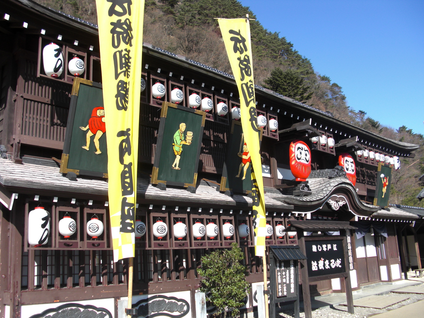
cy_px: 159
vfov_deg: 39.7
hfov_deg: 51.4
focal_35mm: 36
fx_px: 441
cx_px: 212
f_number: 2.8
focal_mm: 6.3
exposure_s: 1/640
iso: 50
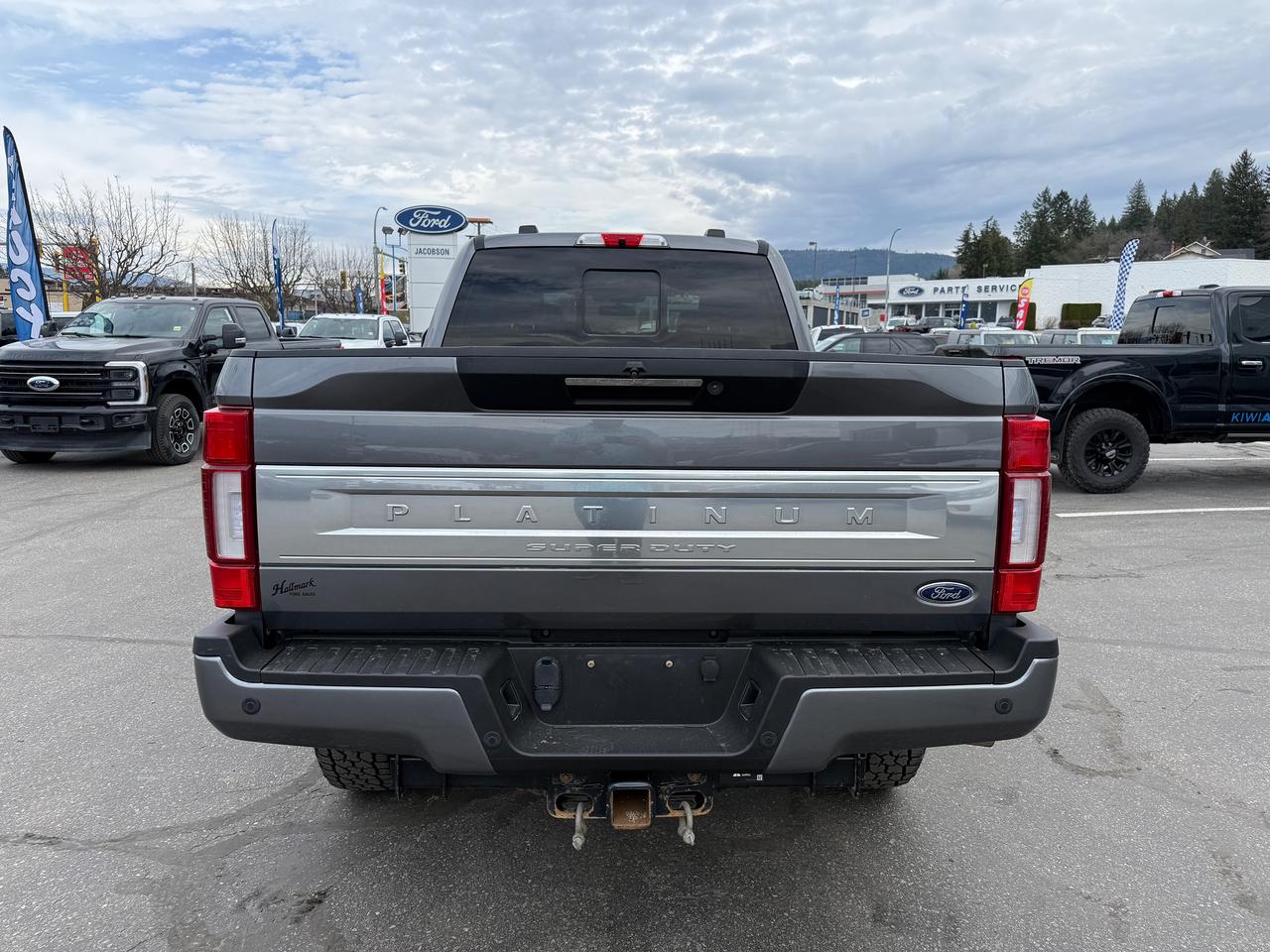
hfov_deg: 71.6
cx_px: 635
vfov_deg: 56.8
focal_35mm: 24
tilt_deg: -7.0
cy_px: 476
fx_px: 881
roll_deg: -1.7
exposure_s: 1/2445
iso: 80
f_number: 1.78
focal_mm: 6.76
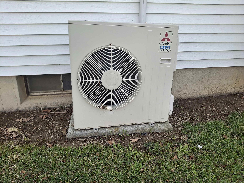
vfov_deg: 54.9
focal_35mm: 25
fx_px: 176
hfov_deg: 69.4
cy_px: 92
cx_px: 122
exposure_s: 1/548
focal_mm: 4.69
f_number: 1.8
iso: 32
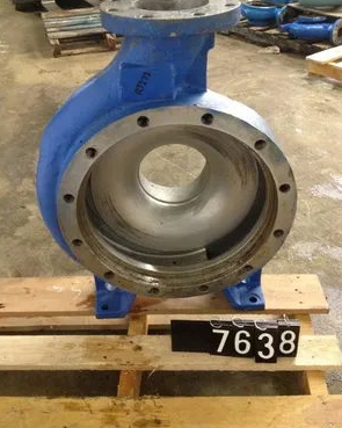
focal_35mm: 37
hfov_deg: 40.1
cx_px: 170
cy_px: 200
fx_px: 468
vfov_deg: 49.1
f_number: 2.4
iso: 400
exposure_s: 1/20
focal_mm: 4.28
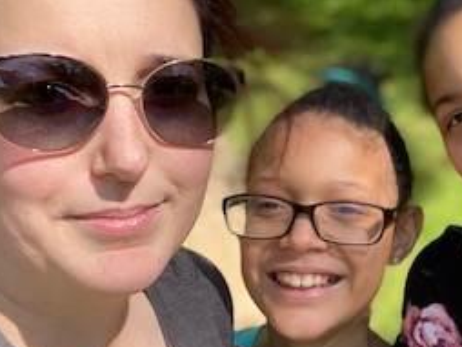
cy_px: 163
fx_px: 788
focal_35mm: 59
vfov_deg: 24.9
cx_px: 444
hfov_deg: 30.7
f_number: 2.2
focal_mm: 2.71
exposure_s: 1/386
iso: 25
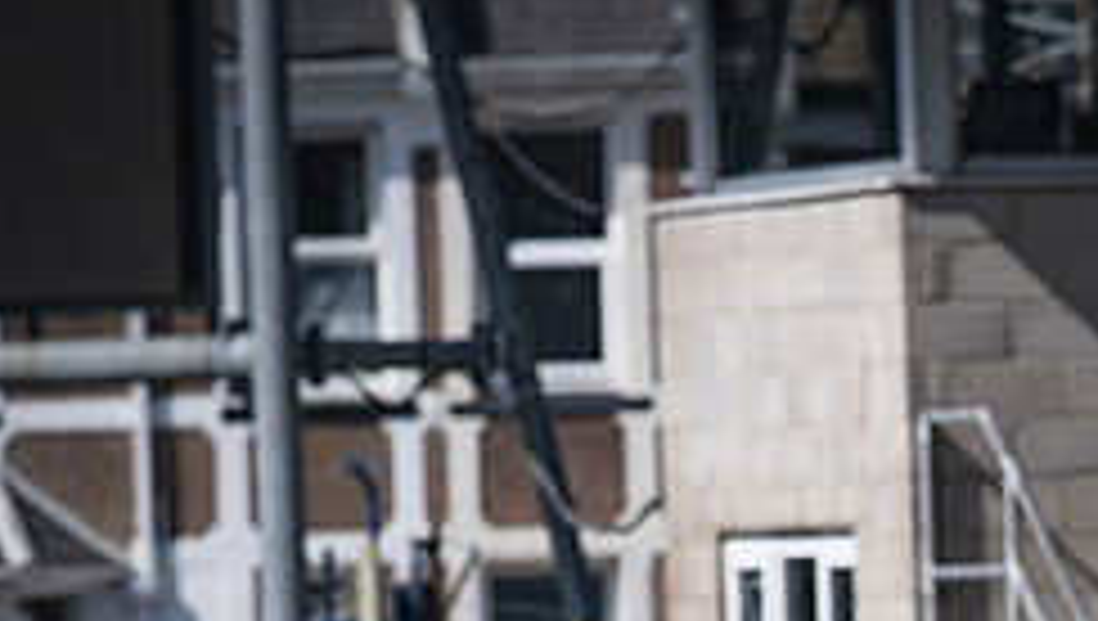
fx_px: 12536
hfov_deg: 5.0
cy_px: 1060
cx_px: 1104
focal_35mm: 430
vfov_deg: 2.8
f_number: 4
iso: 200
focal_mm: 135
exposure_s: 1/4000
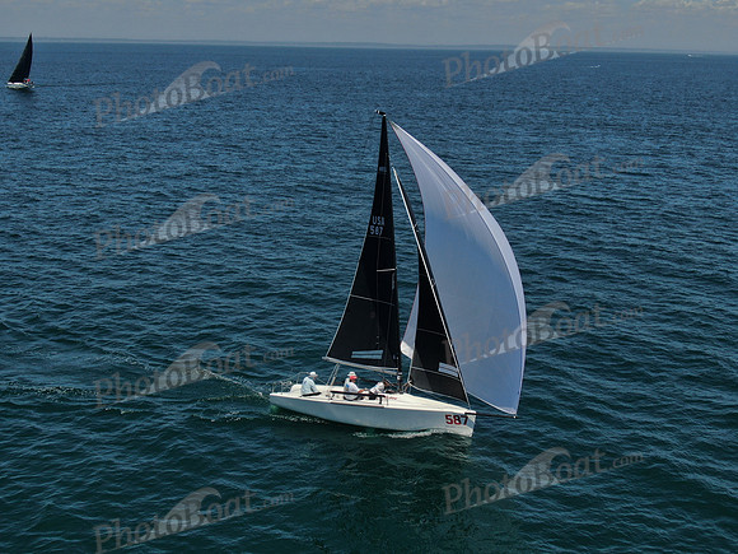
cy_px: 277
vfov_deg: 30.3
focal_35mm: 48
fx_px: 1023
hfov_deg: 39.7
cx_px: 369
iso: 100
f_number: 3.8
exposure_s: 1/1600
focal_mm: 8.6
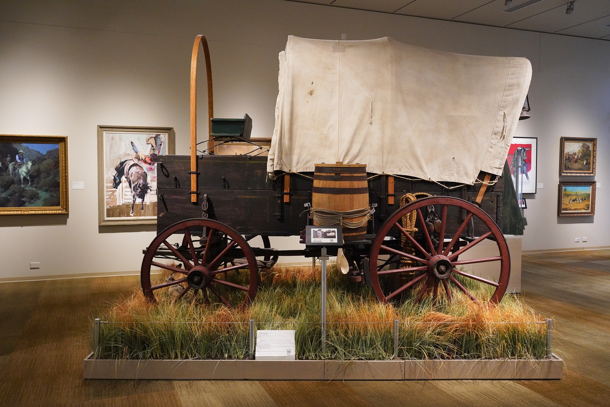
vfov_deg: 40.0
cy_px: 204
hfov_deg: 57.2
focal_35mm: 33
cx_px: 305
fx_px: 559
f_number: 5
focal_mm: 33
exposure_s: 1/100
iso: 6400
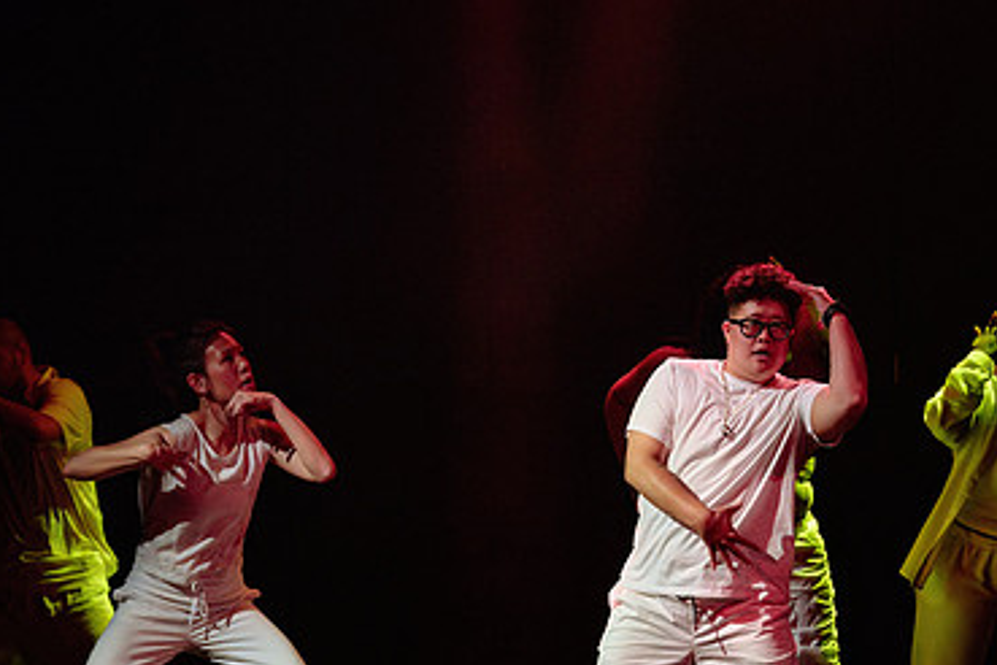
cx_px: 508
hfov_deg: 9.1
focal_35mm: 227
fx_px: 6286
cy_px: 396
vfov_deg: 6.1
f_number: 2.8
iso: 1600
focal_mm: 120
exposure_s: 1/250
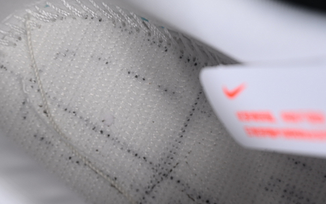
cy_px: 107
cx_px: 154
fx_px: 755
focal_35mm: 85
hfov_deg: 24.4
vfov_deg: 15.4
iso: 160
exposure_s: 1/80
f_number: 7.1
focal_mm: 50
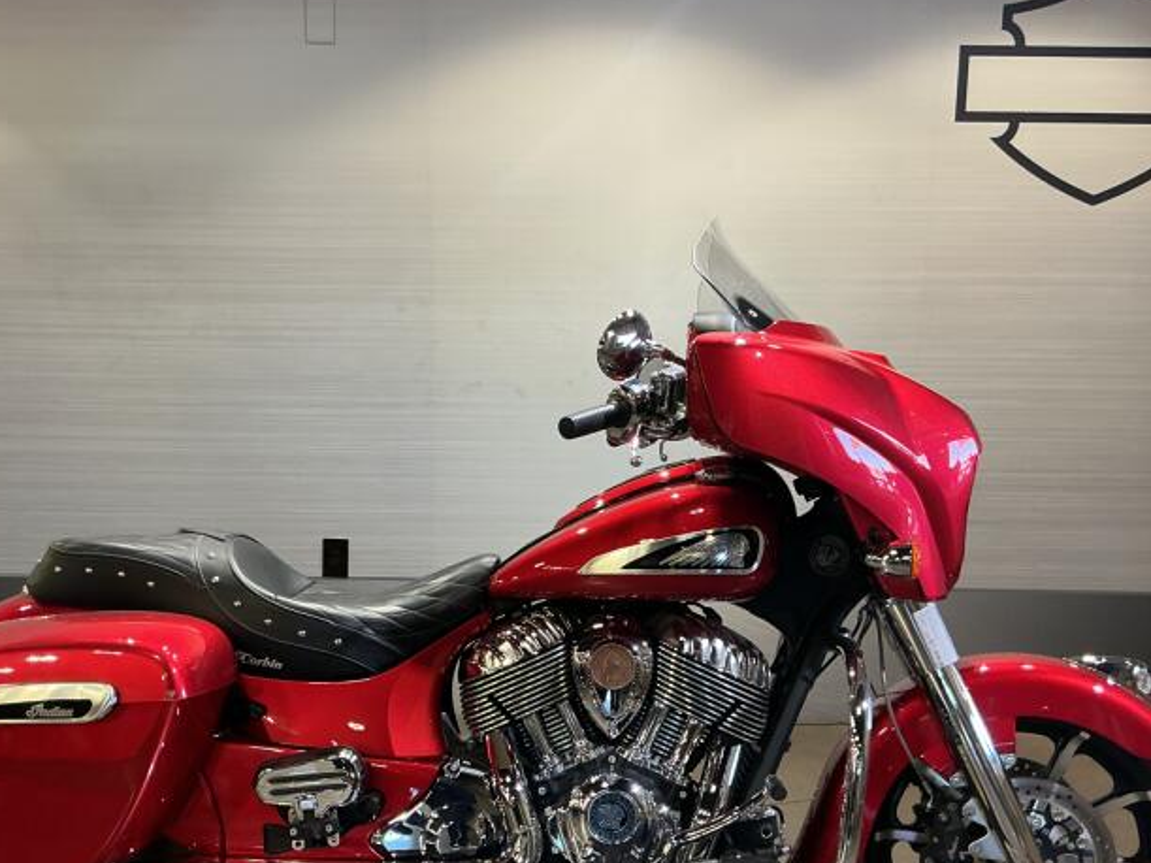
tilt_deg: -12.4
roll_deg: -2.0
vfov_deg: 37.5
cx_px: 520
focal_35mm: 38
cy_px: 539
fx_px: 1263
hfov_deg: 48.9
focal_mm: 3
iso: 80
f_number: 1.8
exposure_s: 1/60
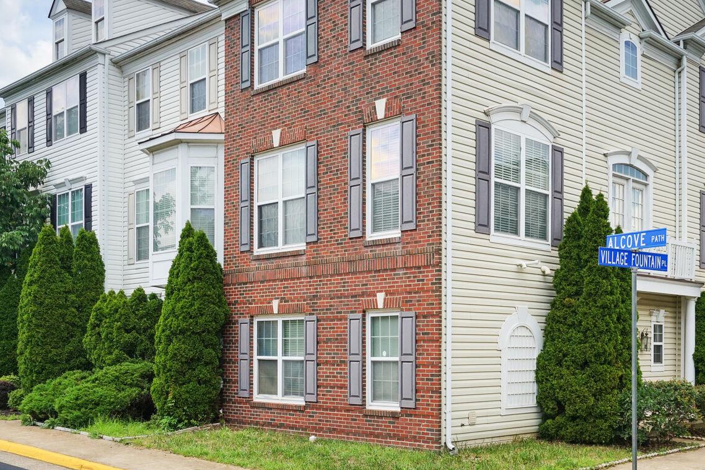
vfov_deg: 32.5
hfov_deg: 46.4
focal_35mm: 41
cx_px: 491
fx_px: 803
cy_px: 187
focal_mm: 27
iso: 640
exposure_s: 1/1000
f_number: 9
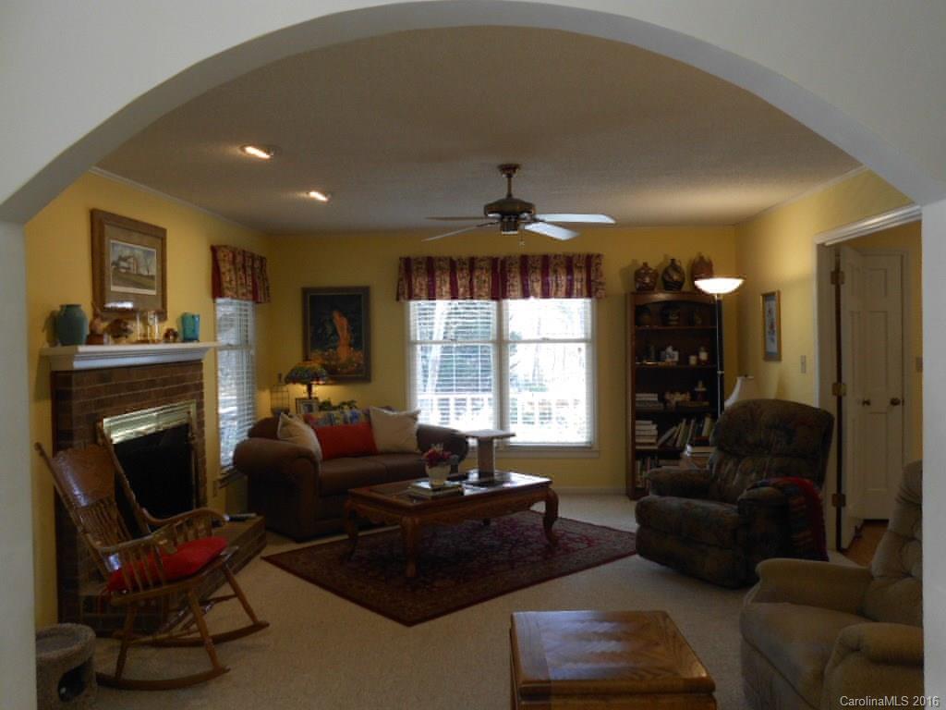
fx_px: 793
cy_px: 355
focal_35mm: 29
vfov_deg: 48.2
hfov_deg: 61.7
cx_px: 473
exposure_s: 1/30
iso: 125
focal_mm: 5.1
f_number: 3.4
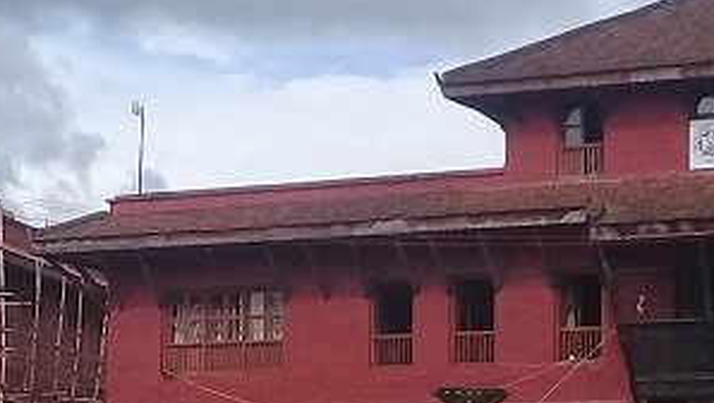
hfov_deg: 15.7
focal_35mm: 136
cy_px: 348
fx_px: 2576
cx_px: 139
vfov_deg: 8.9
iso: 50
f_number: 2.2
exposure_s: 1/1048
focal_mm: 3.3
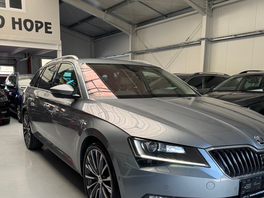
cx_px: 132
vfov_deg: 41.1
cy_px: 136
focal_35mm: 34
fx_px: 259
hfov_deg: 54.0
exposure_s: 1/121
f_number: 1.78
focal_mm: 6.76
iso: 80
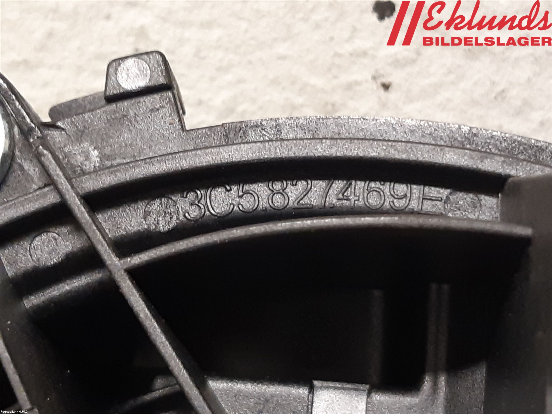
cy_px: 207
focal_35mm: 26
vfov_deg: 53.1
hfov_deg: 67.3
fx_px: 415
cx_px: 276
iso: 250
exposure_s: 1/25
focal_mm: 3.93
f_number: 1.7
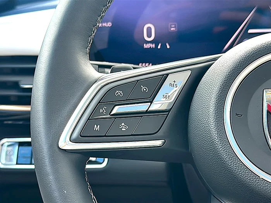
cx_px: 136
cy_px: 102
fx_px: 337
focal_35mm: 43
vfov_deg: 33.6
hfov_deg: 43.9
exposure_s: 1/306
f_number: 1.78
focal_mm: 6.86
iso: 100
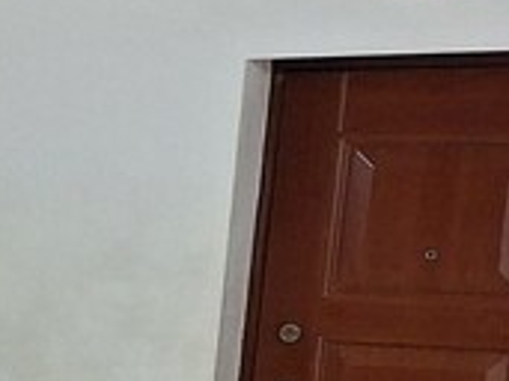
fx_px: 2028
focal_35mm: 138
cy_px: 533
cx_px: -1012
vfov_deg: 10.4
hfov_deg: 10.4
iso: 200
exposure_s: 1/33
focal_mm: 5.54
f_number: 1.8
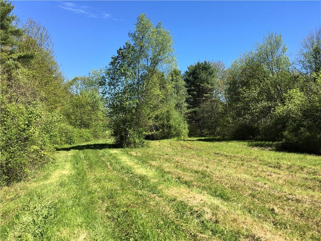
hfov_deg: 61.7
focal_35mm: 29
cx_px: 160
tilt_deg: +0.8
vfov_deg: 48.2
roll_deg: +0.9
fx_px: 269
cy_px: 120
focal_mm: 4.15
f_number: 2.2
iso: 25
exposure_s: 1/950
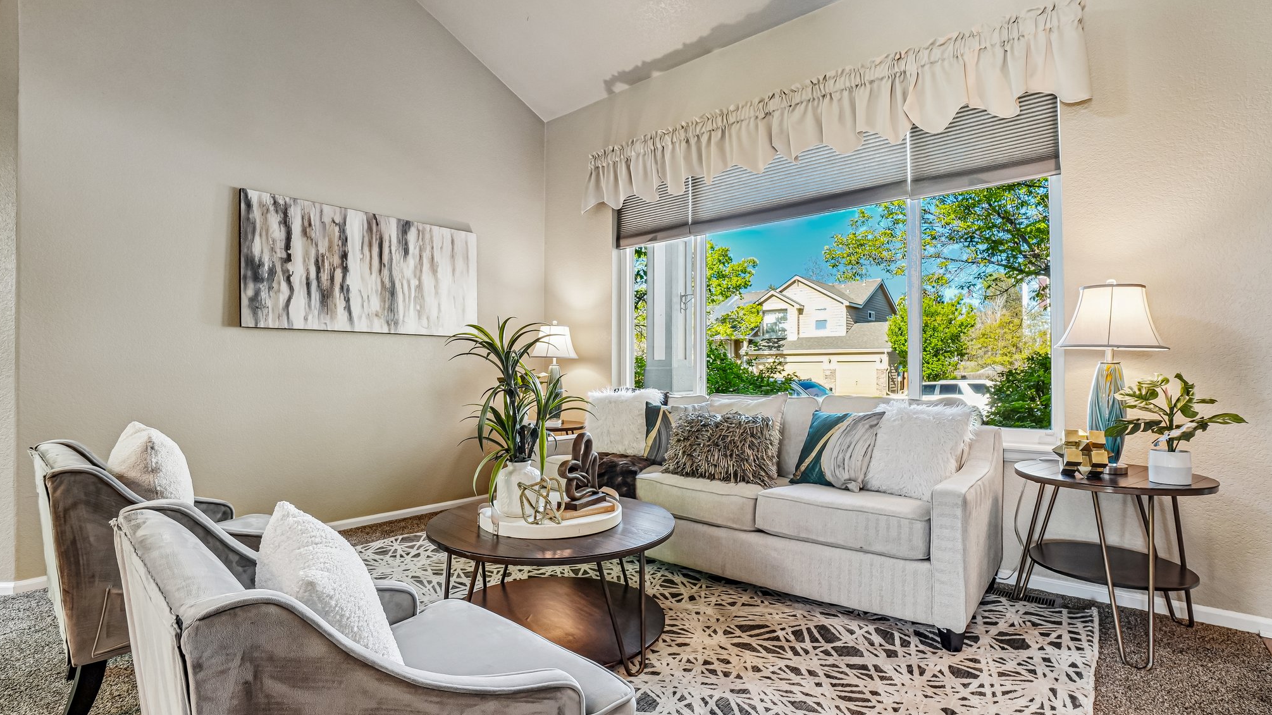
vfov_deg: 67.1
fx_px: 540
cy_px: 370
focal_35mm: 16
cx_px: 639
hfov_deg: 99.4
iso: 400
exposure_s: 1/13
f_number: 8
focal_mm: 10
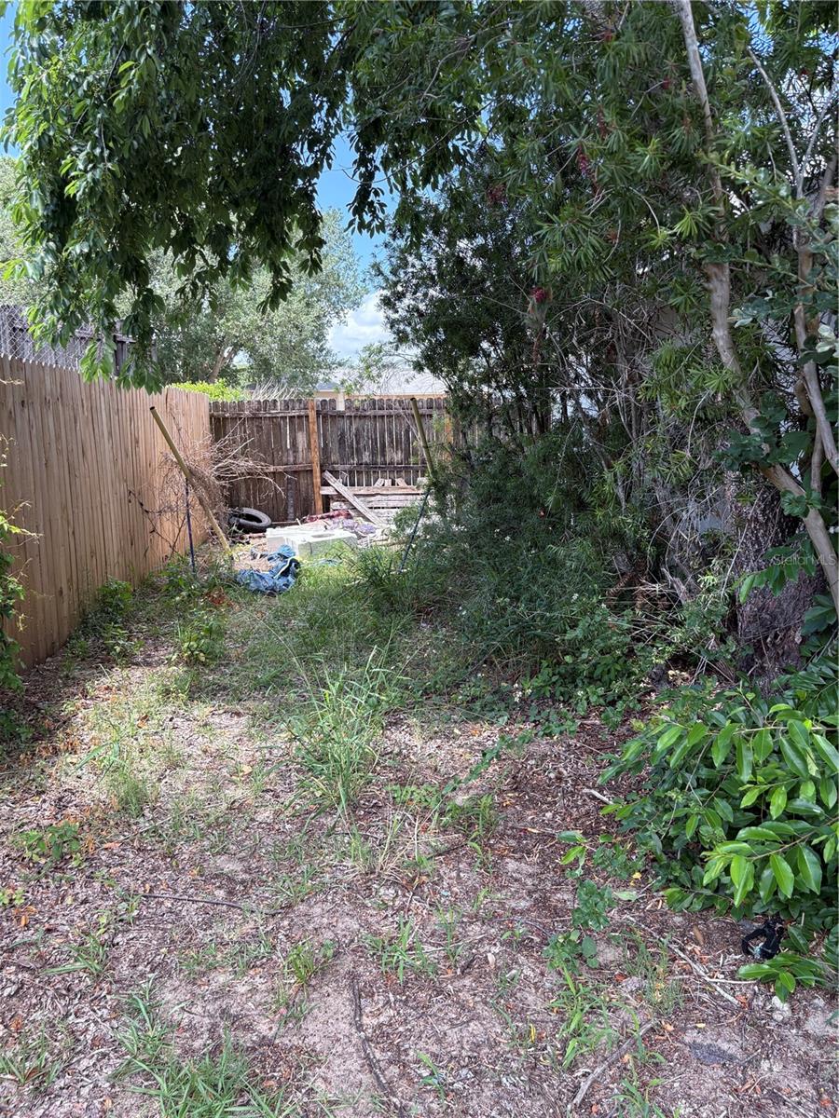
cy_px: 559
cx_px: 420
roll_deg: +0.0
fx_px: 840
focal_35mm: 26
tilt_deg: -9.3
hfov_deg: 53.1
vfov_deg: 67.3
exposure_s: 1/519
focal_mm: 5.96
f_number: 1.6
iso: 64
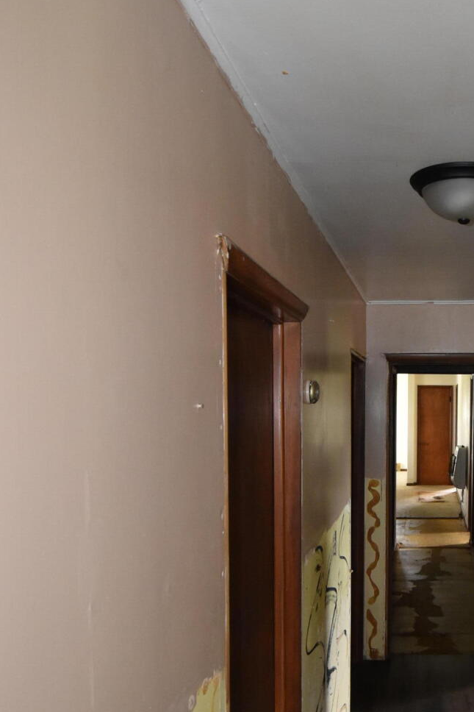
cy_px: 438
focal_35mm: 31
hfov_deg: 39.2
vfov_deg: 59.6
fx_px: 612
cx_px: 430
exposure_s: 1/60
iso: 1800
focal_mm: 10
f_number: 4.5
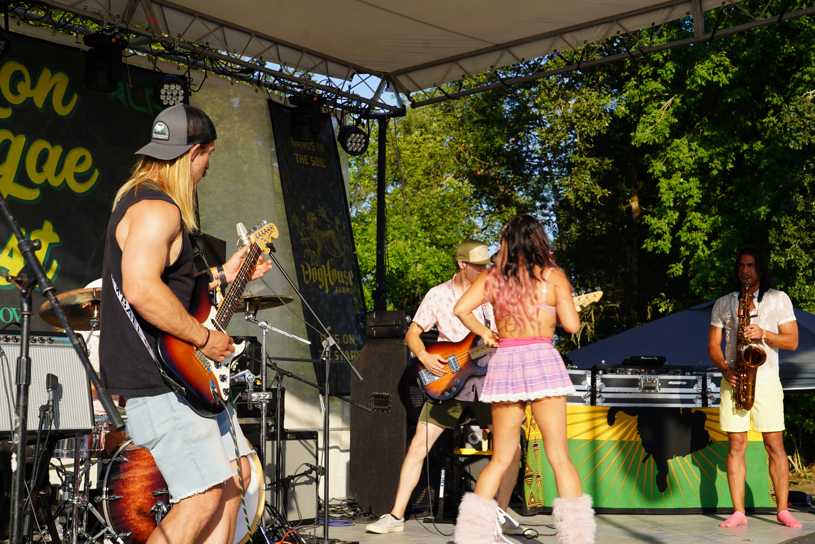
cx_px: 408
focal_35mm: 56
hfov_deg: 35.6
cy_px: 272
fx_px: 1268
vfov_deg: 24.2
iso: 100
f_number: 9
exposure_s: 1/125
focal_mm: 56
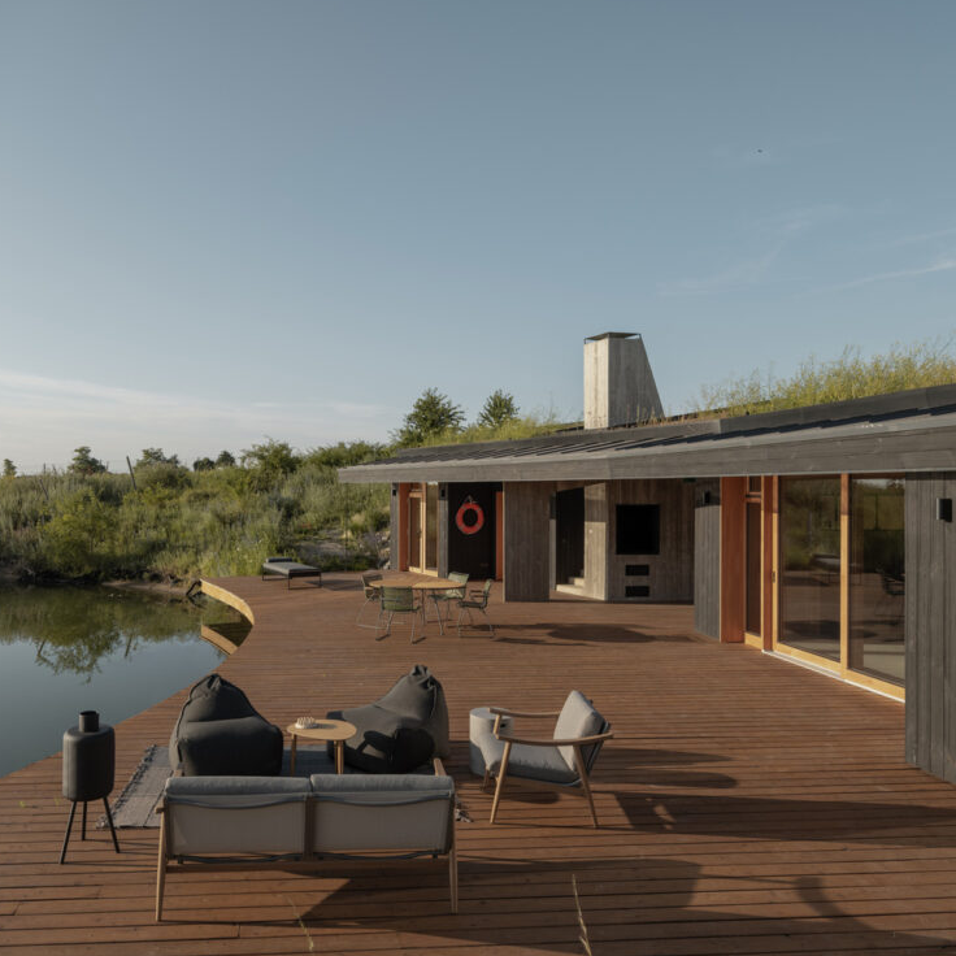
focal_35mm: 25
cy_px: 484
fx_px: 781
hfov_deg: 59.5
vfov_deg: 62.9
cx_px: 721
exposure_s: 1/400
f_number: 9
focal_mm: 19
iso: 100
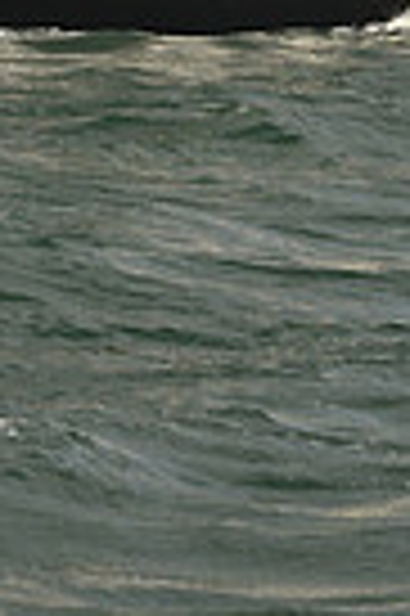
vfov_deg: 6.8
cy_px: -553
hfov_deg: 4.6
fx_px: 5086
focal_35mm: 297
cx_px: 286
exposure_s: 1/640
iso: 250
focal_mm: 70
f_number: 6.3
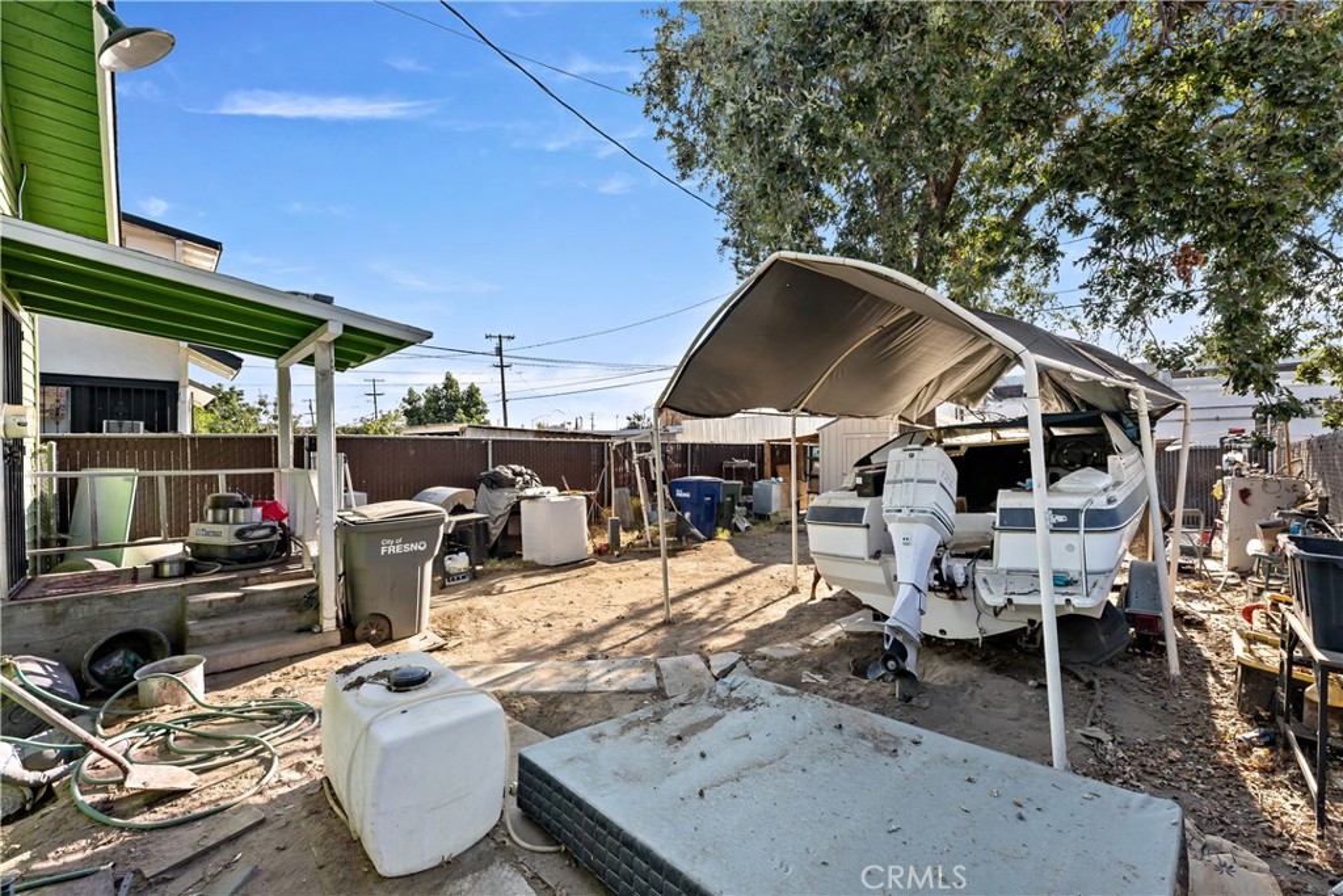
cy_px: 448
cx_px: 672
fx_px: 522
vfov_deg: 81.2
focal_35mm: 14
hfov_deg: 104.2
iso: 80
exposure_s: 1/200
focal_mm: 14
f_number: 6.3
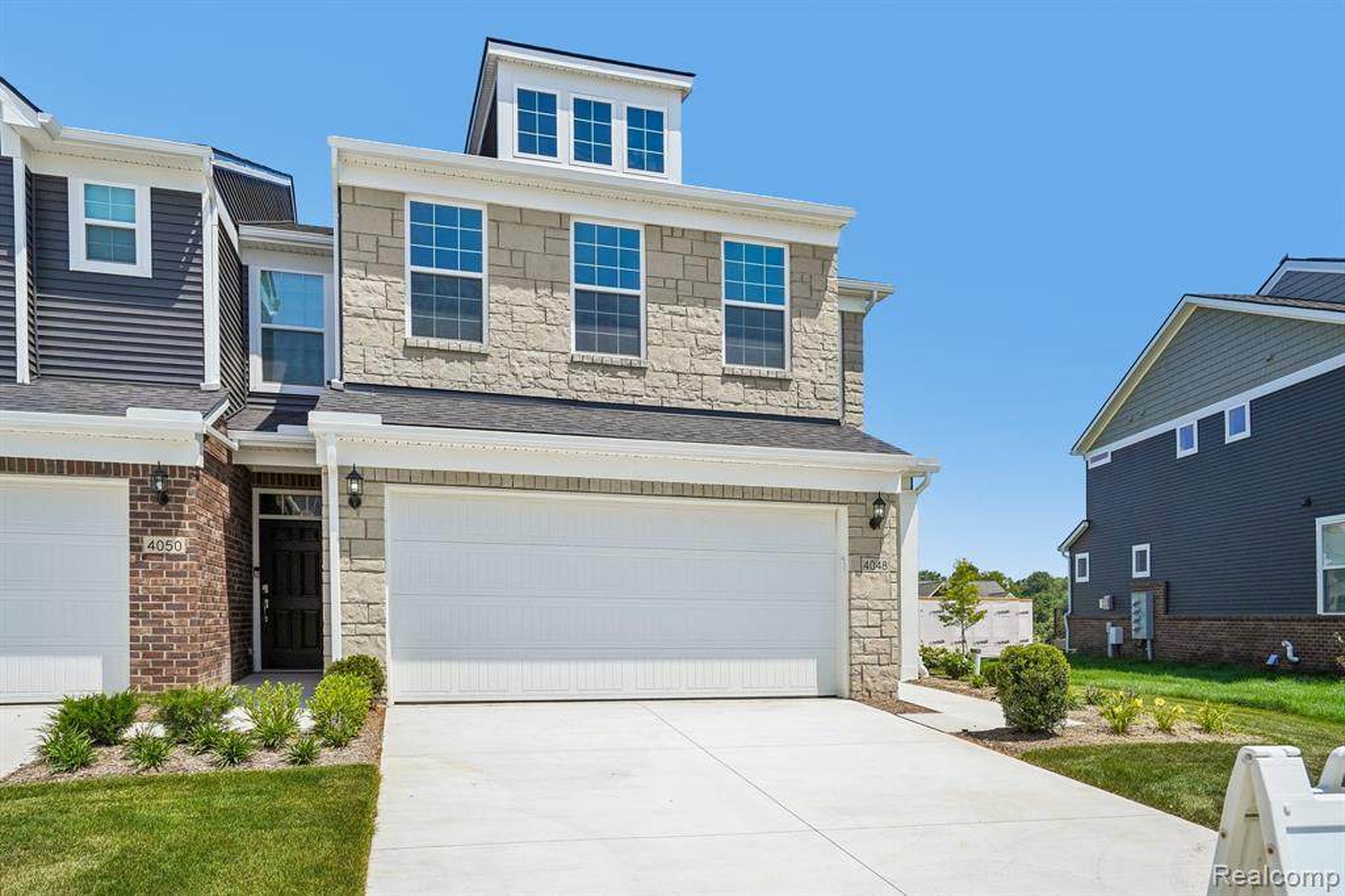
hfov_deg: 76.1
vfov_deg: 55.1
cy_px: 448
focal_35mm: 23
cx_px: 672
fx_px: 859
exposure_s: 1/3200
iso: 400
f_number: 6.3
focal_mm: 23
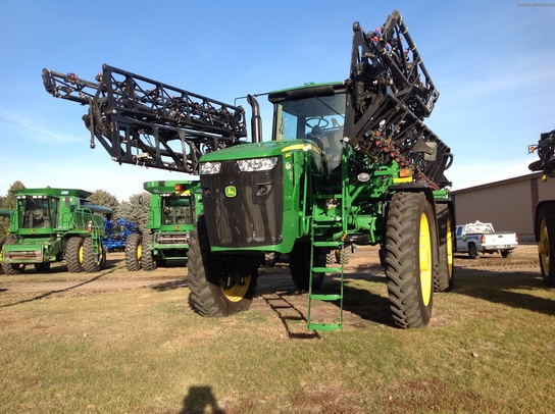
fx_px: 560
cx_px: 278
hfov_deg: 52.7
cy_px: 207
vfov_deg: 40.6
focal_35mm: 35
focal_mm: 4.28
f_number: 2.4
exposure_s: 1/1043
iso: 50
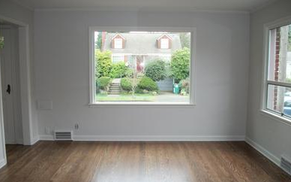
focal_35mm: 35
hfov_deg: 55.3
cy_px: 107
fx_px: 277
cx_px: 142
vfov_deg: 36.1
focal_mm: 5.7
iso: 160
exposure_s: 1/50
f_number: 2.9
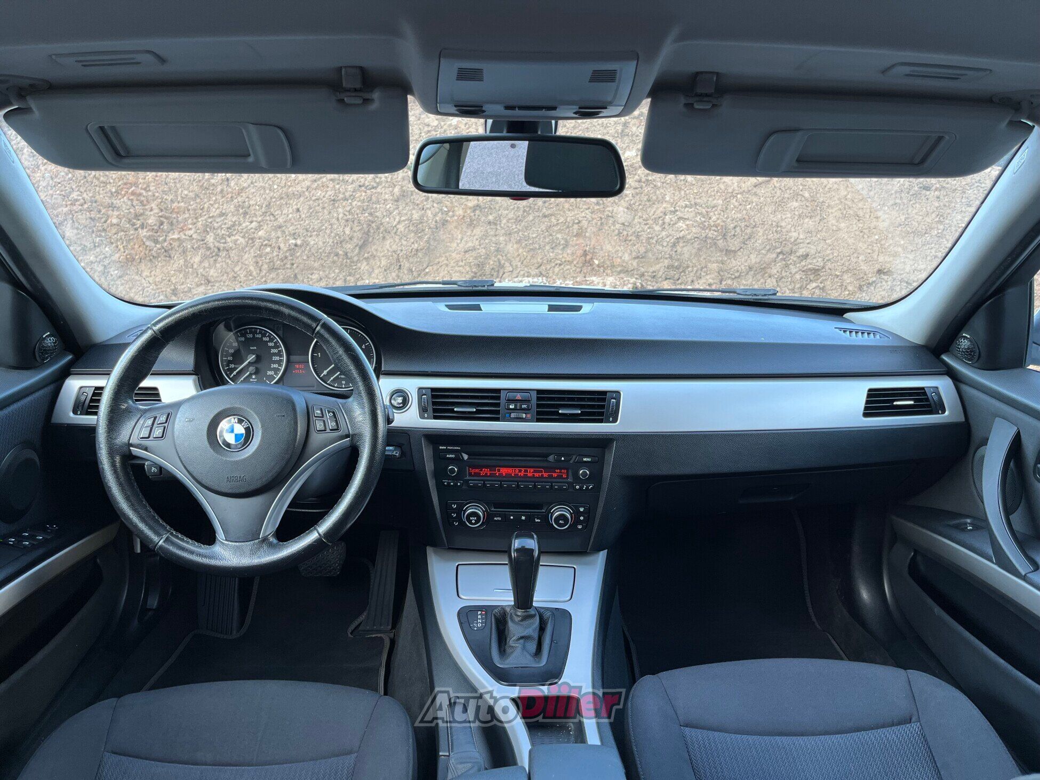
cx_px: 520
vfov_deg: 53.1
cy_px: 390
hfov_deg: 67.3
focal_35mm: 26
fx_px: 781
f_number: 1.6
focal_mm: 5.1
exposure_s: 1/122
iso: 50
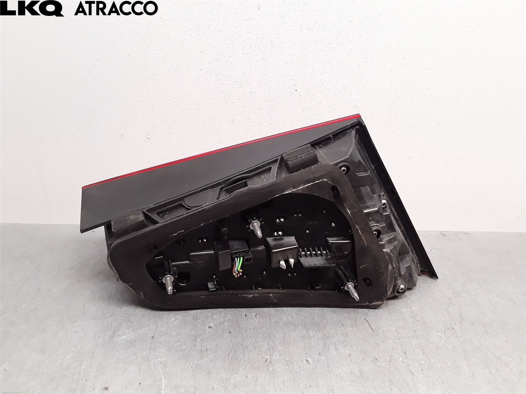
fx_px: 425
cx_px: 263
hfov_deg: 63.4
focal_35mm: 28
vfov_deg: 49.7
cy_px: 197
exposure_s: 1/100
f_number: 1.9
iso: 100
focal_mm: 2.91
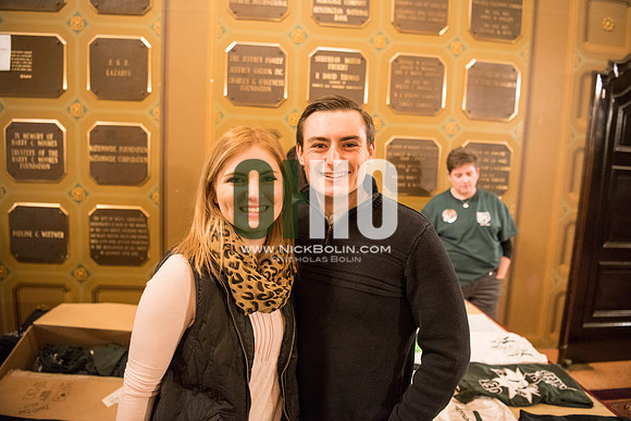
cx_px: 316
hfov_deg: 73.7
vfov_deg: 53.2
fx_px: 421
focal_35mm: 24
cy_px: 210
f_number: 2.8
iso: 4000
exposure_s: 1/60
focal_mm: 24
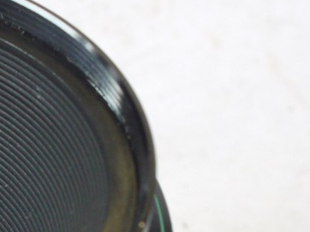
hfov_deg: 9.7
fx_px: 1781
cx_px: -139
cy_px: 319
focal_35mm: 199
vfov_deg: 7.4
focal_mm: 30
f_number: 9
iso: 800
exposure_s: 1/50
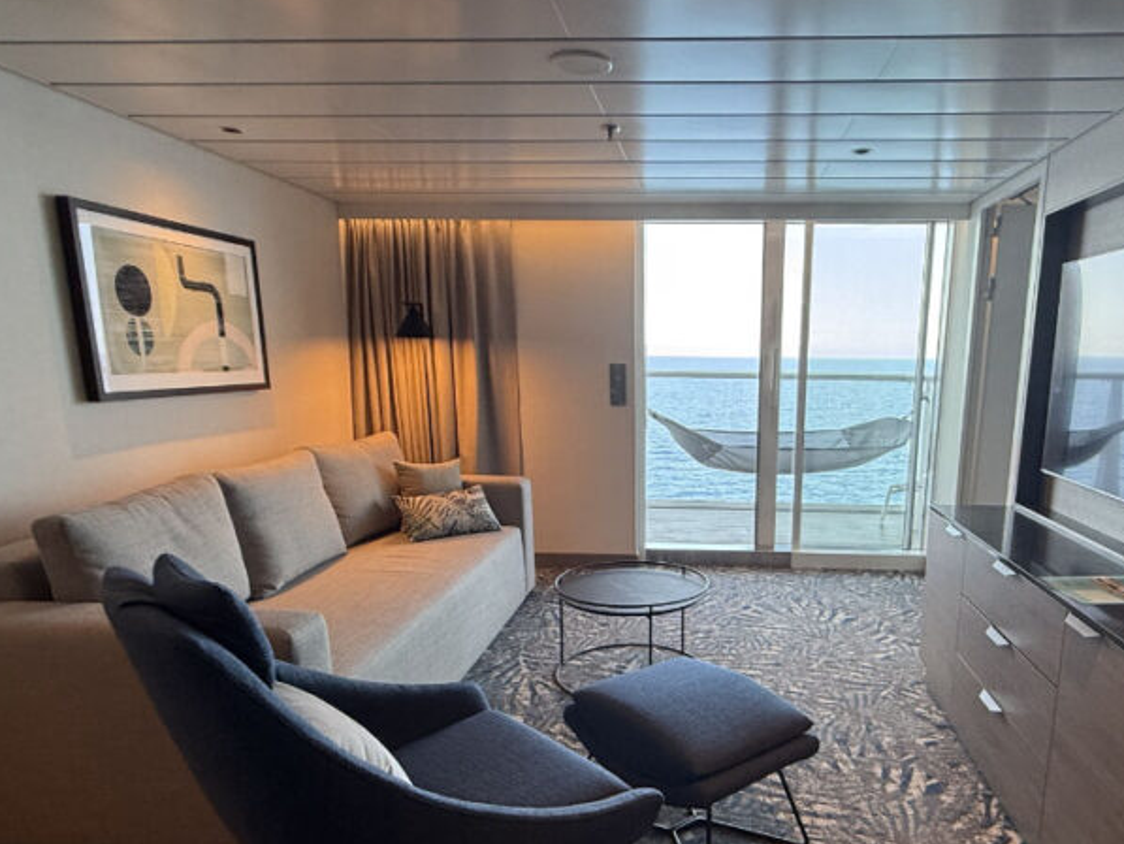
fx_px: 779
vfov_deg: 56.1
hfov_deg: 70.7
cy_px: 529
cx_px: 685
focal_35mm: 24
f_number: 2.2
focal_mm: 2.2
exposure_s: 1/150
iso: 100
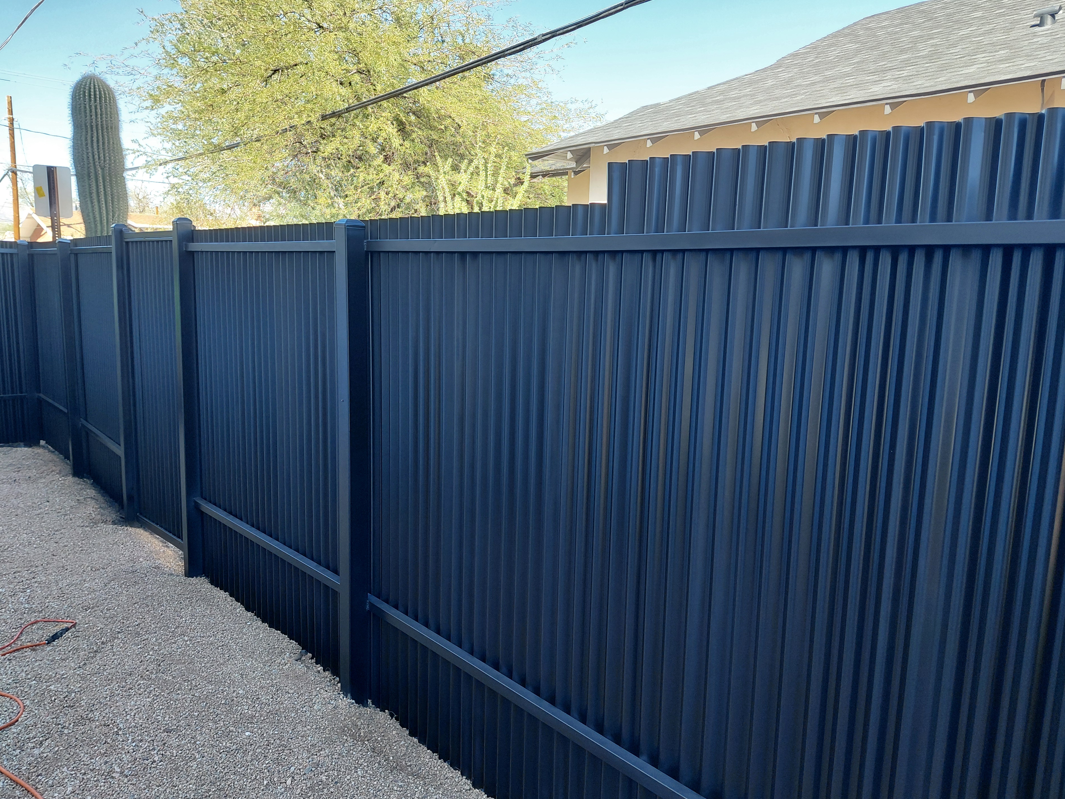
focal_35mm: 27
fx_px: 831
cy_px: 414
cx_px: 560
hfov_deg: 65.3
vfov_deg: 51.3
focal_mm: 4.69
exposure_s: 1/153
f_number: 1.8
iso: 50
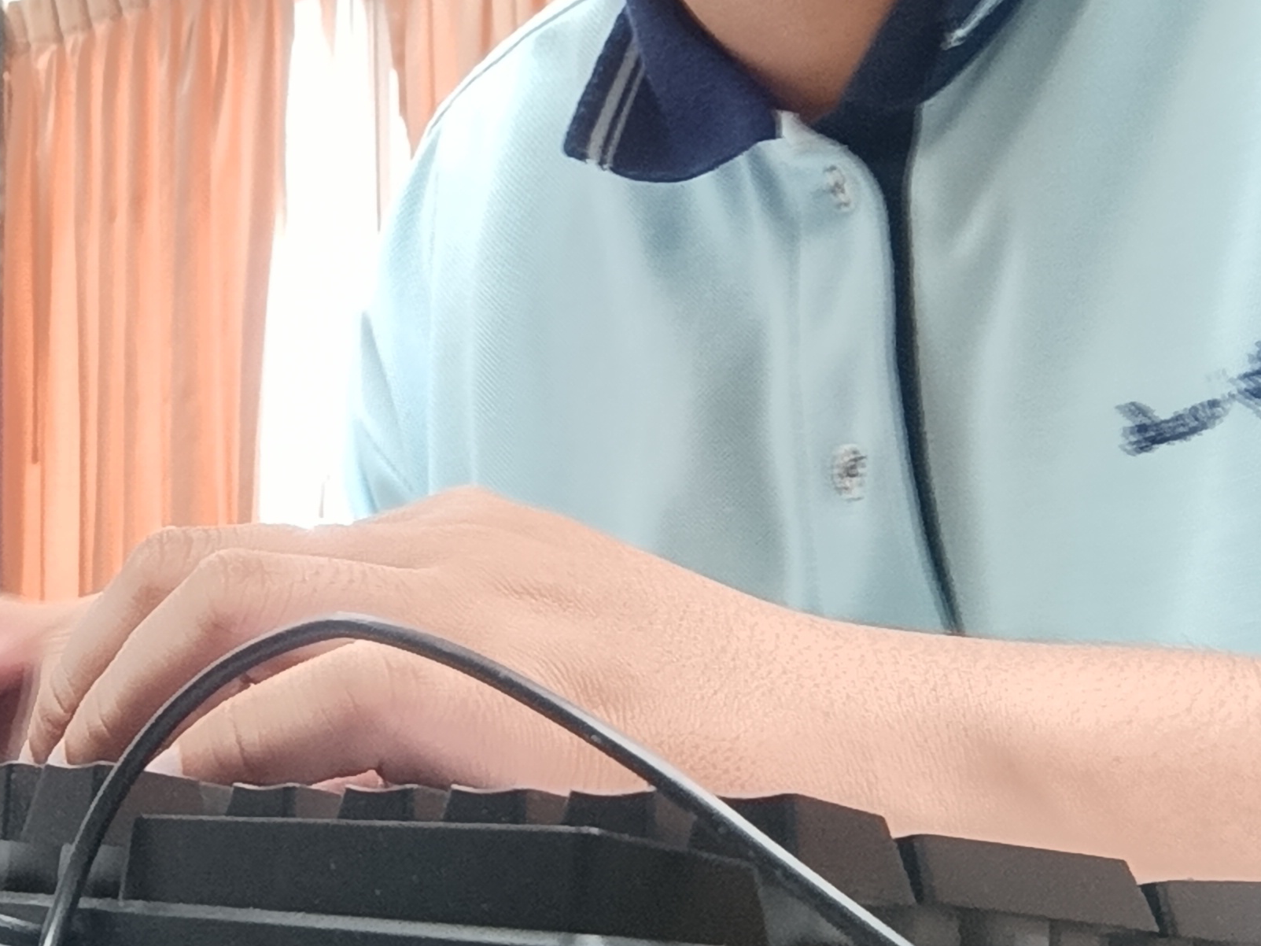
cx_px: 459
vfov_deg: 21.2
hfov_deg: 28.0
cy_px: 315
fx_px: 2513
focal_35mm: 69
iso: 125
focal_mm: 3.27
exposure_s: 1/33.3
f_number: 2.4
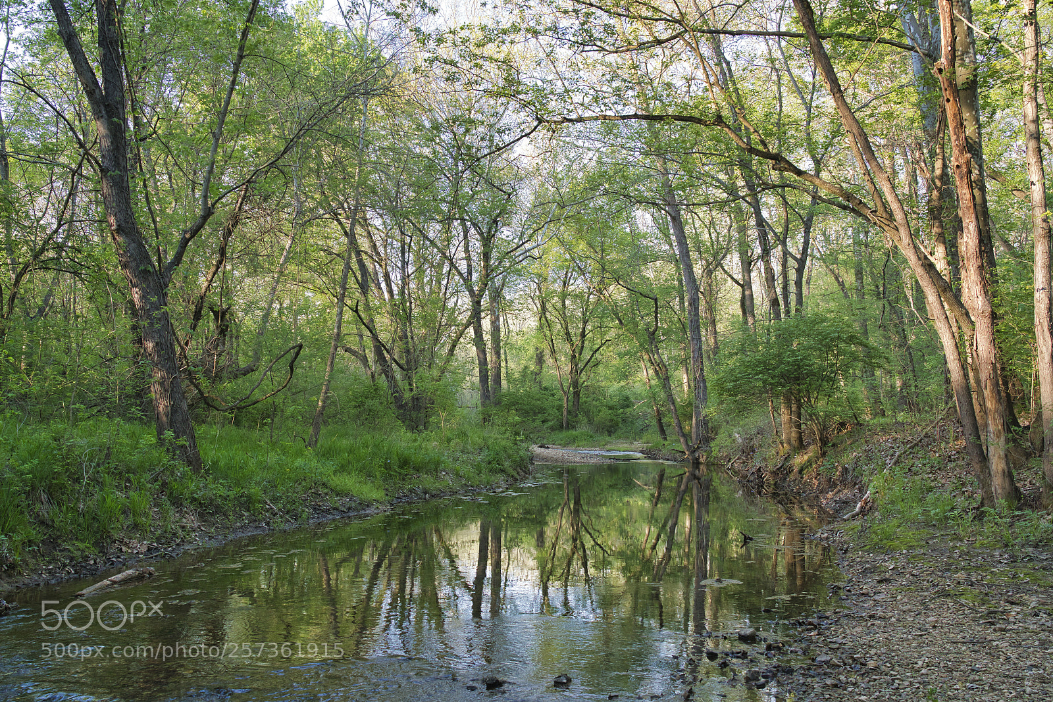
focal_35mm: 35
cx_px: 526
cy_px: 351
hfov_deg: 54.4
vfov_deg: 37.9
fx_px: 1024
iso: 1000
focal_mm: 35
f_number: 8
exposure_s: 1/125
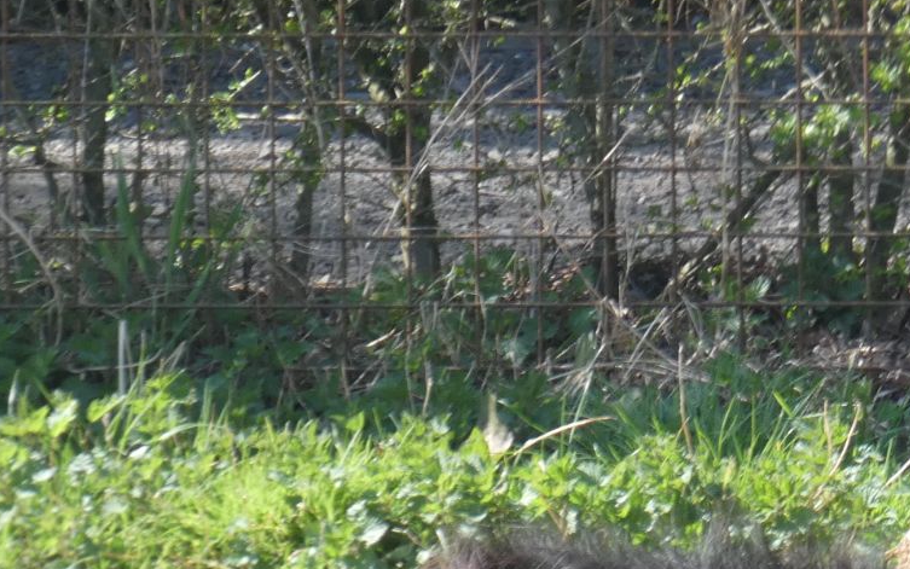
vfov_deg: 1.1
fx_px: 30437
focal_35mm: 1227
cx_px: 1041
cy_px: 629
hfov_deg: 1.7
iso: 100
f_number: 5.6
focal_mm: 81.4
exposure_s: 1/100
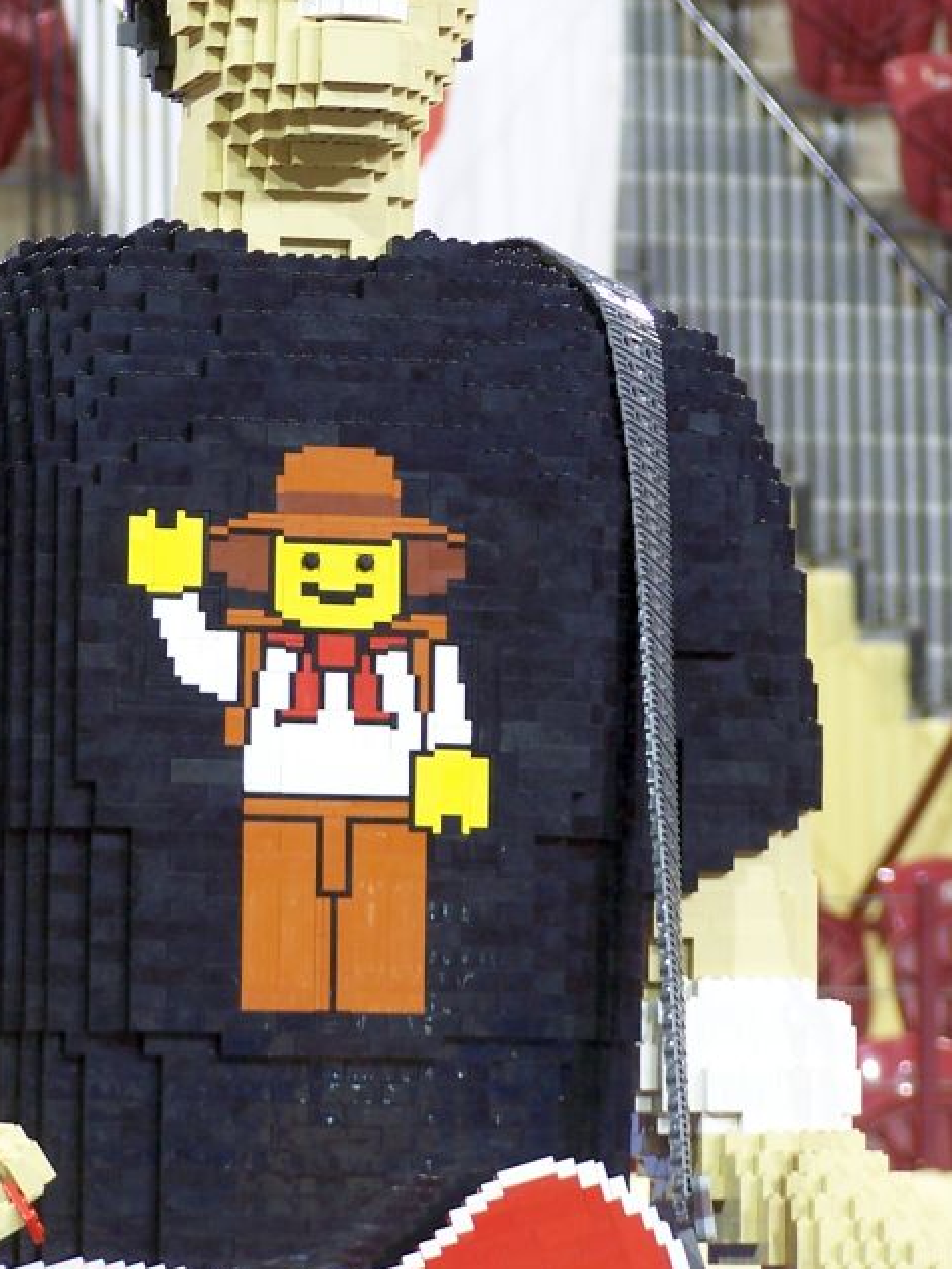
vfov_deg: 9.5
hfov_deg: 7.1
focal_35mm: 208
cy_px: 411
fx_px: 7622
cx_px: 316
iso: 80
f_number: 3.2
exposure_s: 1/2
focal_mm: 21.2
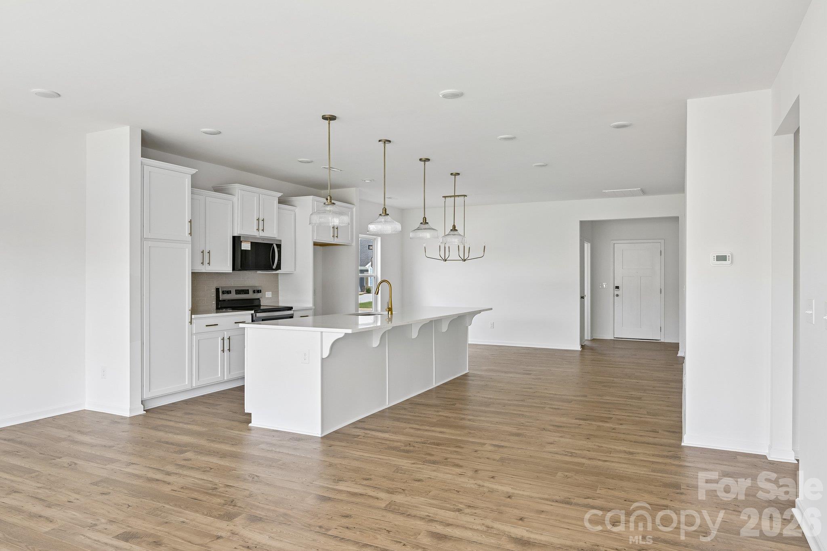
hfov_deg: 73.7
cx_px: 414
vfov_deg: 53.1
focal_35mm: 24
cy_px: 276
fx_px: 551
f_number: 8
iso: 220
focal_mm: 24
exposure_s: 1/25
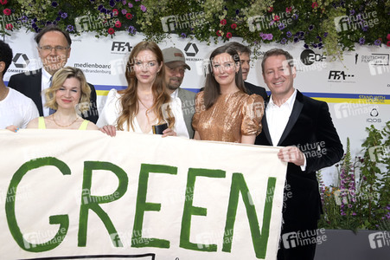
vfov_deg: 28.0
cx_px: 195
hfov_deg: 41.1
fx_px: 520
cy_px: 130
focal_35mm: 48
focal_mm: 48
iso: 640
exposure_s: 1/250
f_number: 5.6
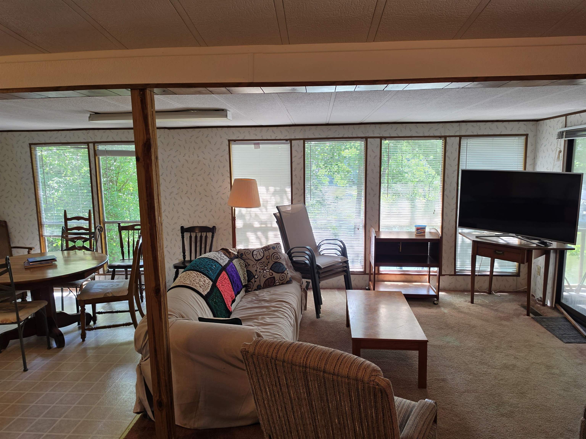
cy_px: 220
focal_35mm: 23
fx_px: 389
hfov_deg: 73.9
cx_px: 293
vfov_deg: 58.9
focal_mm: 6.5
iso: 50
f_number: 1.4
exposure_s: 1/120
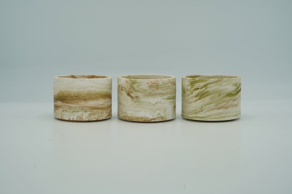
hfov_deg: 39.6
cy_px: 97
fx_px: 405
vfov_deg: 27.0
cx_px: 146
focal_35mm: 50
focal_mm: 50
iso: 100
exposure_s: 1/20
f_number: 10
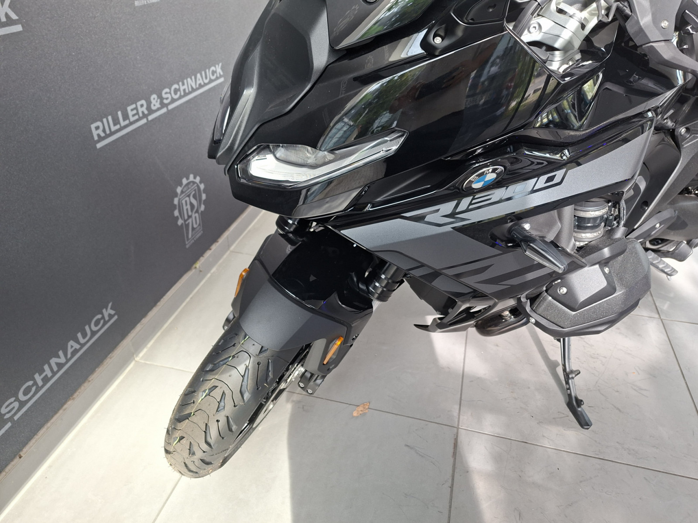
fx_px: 464
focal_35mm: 23
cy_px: 262
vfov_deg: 58.9
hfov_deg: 73.9
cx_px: 349
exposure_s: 1/120
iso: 64
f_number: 1.8
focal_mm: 5.54
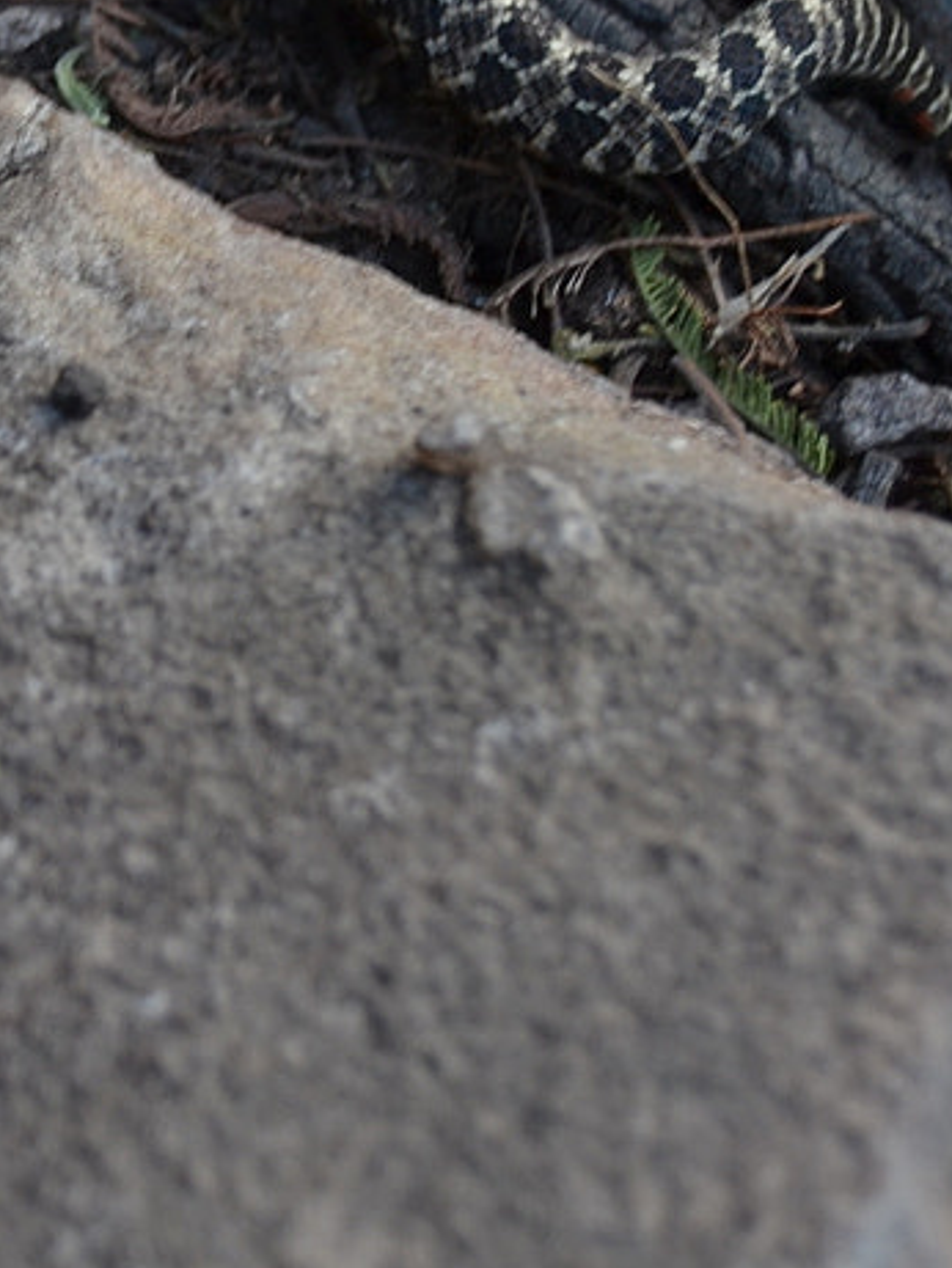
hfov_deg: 9.1
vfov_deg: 12.2
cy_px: -52
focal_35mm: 160
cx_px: -426
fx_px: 5864
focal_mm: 32
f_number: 5.6
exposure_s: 1/30
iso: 100
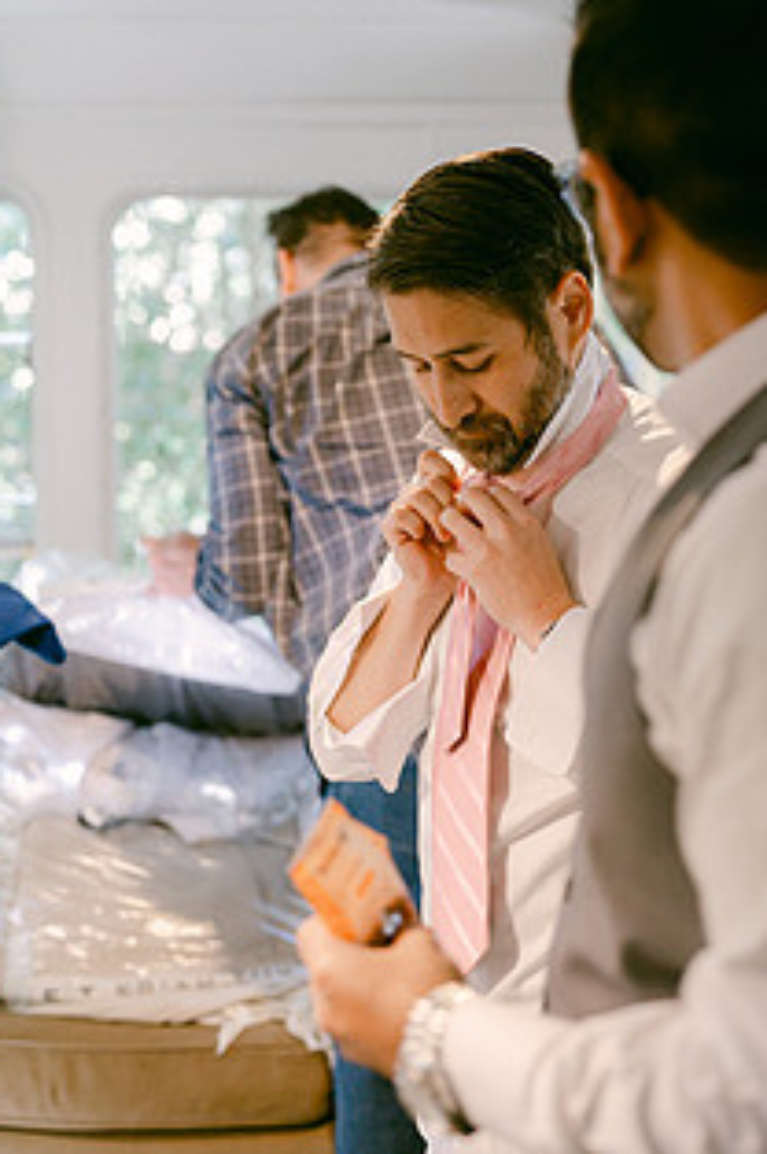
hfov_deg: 18.8
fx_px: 2306
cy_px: 535
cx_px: 500
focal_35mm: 72
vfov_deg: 28.1
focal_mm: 50
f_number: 2.8
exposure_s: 1/125
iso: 2500
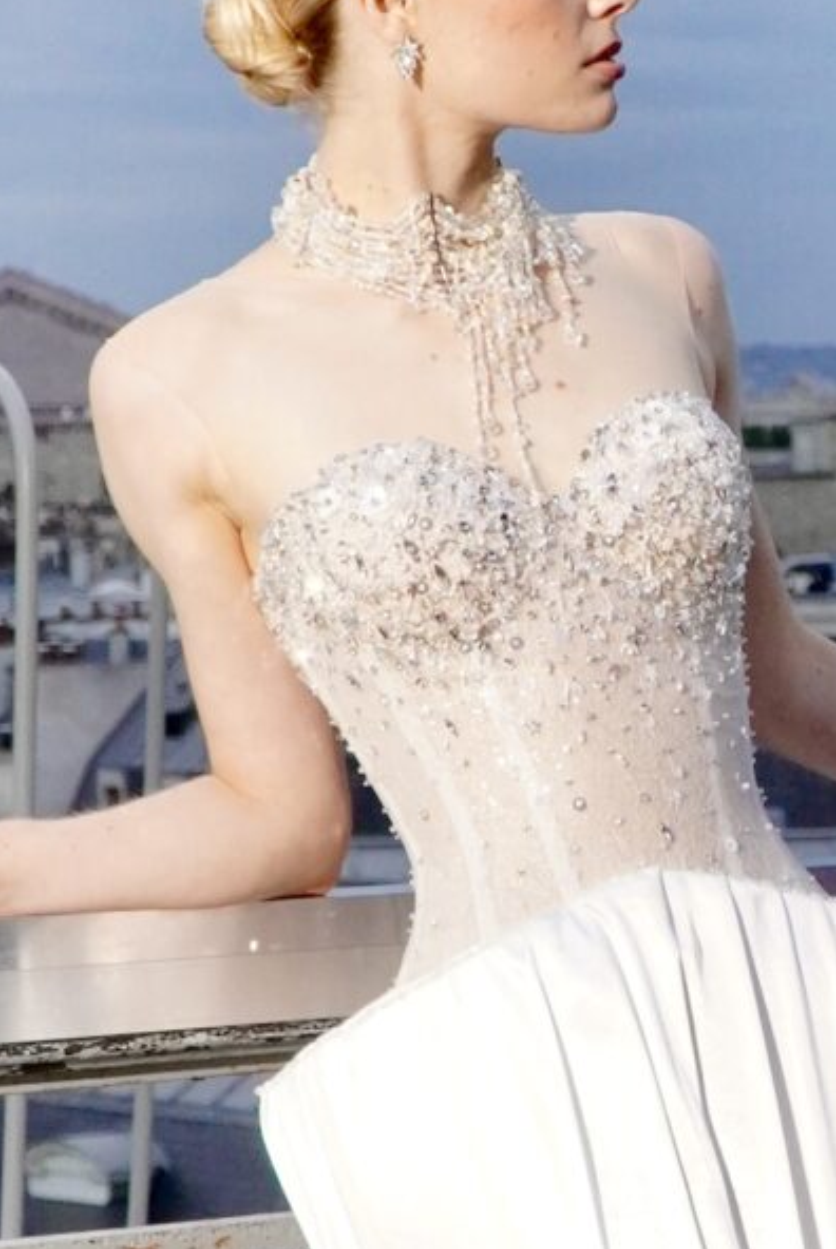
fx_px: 5183
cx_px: 1007
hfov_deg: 9.1
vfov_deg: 13.7
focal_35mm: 149
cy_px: 857
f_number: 4
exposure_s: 1/1250
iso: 1250
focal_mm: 23
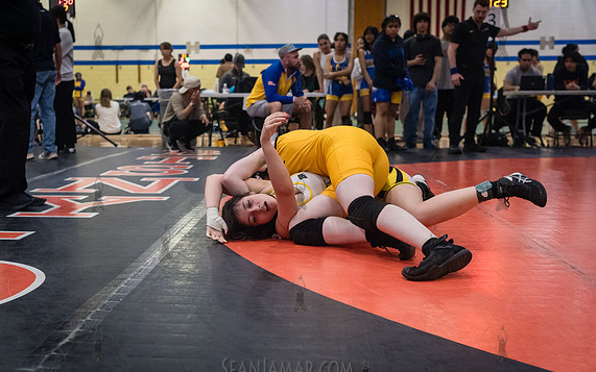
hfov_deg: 40.1
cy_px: 217
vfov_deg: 25.8
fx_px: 812
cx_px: 243
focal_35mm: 50
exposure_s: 1/400
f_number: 3.2
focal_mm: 35
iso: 5000
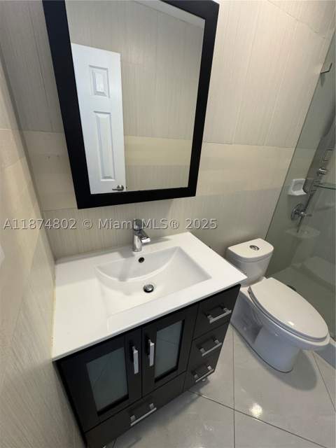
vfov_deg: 102.1
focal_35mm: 14
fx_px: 181
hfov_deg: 85.7
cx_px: 168
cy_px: 224
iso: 250
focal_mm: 2.22
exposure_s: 1/120
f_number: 2.2
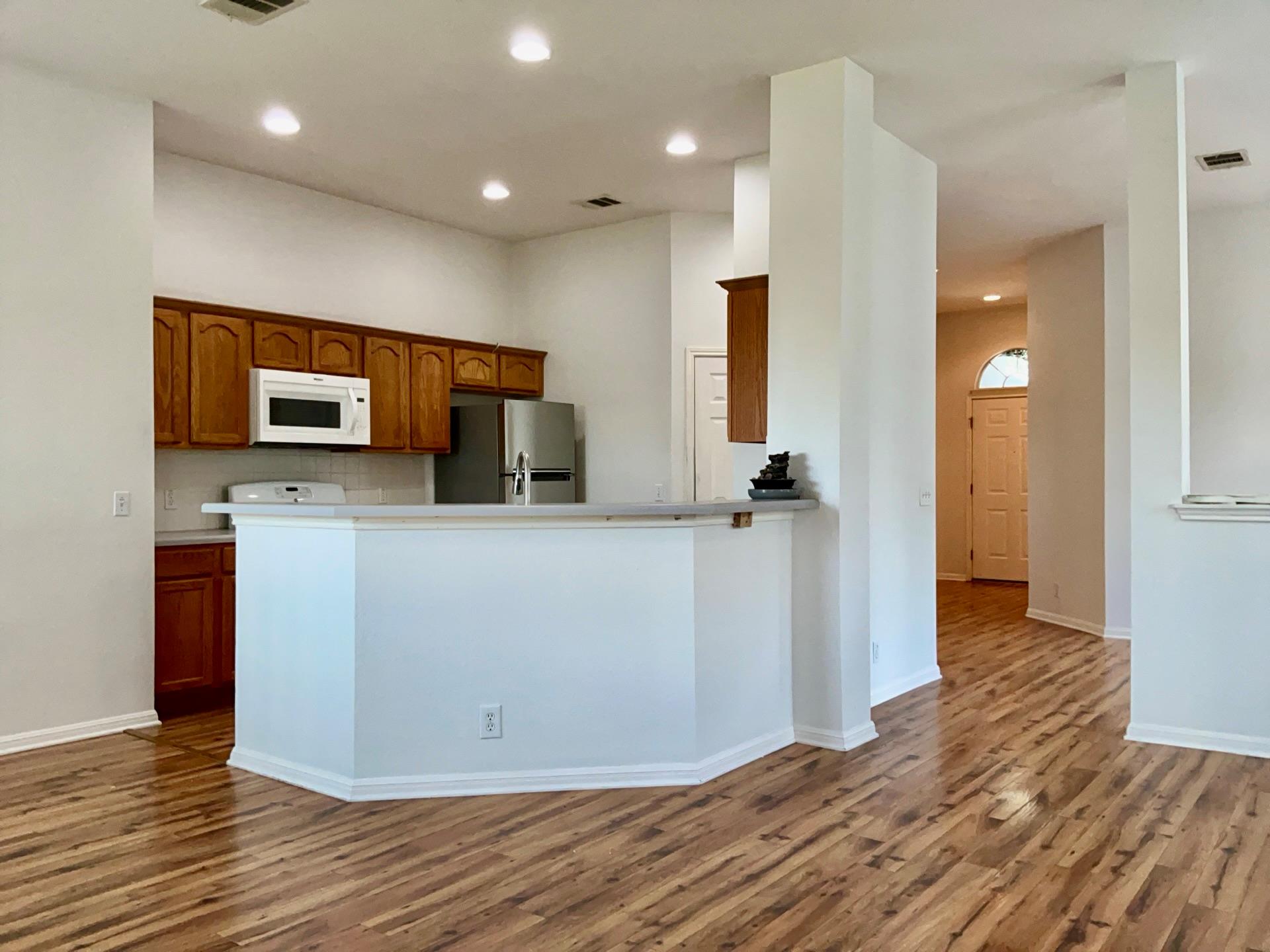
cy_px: 476
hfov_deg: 65.3
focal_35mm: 27
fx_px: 991
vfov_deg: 51.4
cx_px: 635
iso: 80
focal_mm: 3
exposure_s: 1/100
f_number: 1.8
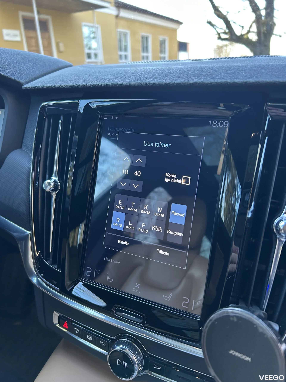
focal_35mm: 26
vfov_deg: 67.3
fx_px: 286
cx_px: 143
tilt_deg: -21.6
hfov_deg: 53.1
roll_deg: +1.4
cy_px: 191
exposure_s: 1/106
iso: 125
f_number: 1.5
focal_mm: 5.7
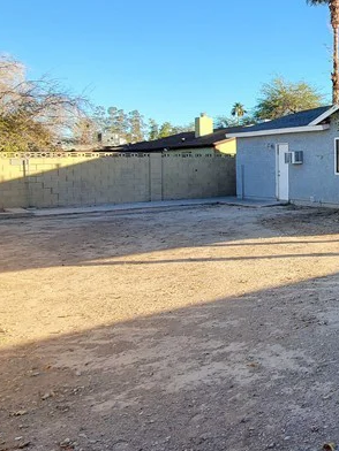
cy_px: 165
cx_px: 437
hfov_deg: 32.1
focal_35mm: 34
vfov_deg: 53.3
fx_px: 444
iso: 50
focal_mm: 1.8
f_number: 2.2
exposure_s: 1/440
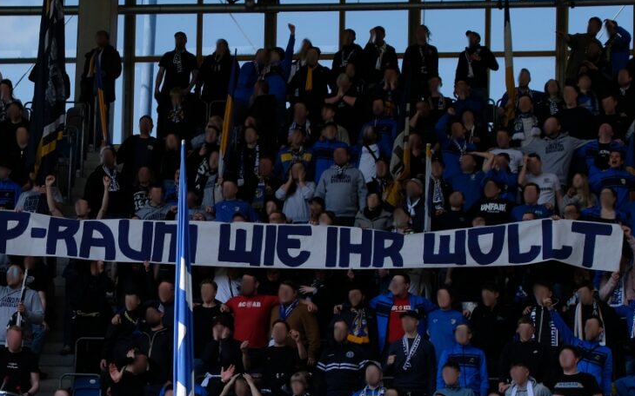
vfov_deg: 9.2
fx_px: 2474
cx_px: 132
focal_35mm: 143
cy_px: 294
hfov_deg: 14.5
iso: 200
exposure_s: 1/550
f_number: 5.6
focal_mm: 42.4
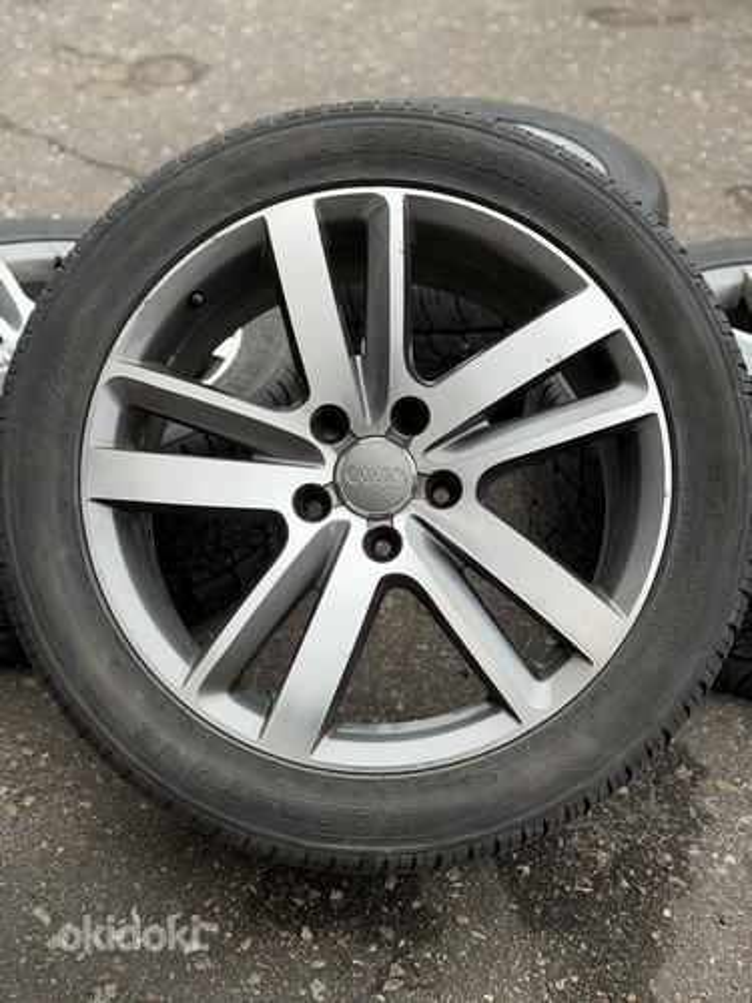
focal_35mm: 48
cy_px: 502
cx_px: 376
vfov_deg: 39.7
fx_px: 1390
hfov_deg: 30.3
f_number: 1.78
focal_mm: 6.76
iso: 80
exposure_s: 1/274
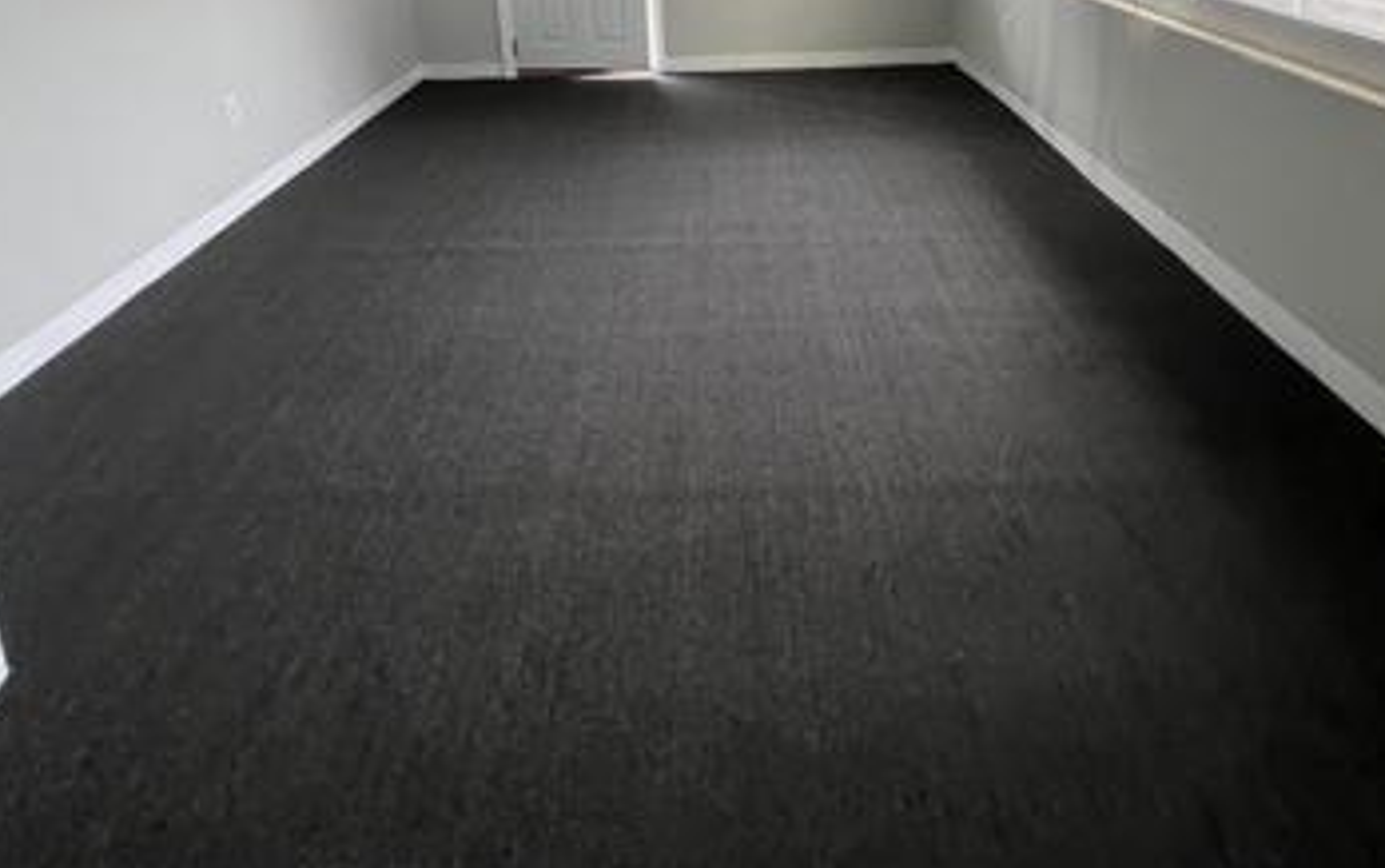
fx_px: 718
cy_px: 20
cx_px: 692
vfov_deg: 51.3
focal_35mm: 19
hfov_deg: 88.0
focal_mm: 1.57
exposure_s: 1/99
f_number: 1.8
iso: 200
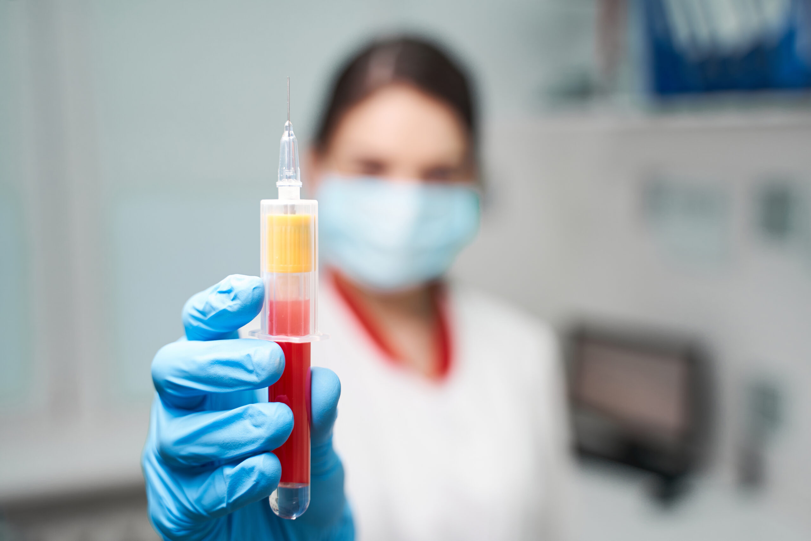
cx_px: 406
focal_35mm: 44
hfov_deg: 44.5
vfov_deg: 30.5
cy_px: 270
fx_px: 991
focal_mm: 44
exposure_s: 1/100
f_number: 2.8
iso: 250
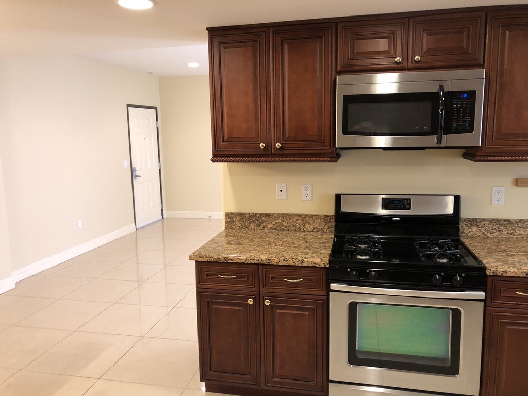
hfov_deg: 63.4
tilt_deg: -8.3
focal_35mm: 28
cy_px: 198
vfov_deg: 49.7
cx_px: 264
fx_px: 427
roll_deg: +0.0
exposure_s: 1/15
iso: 50
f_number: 1.8
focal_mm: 3.99
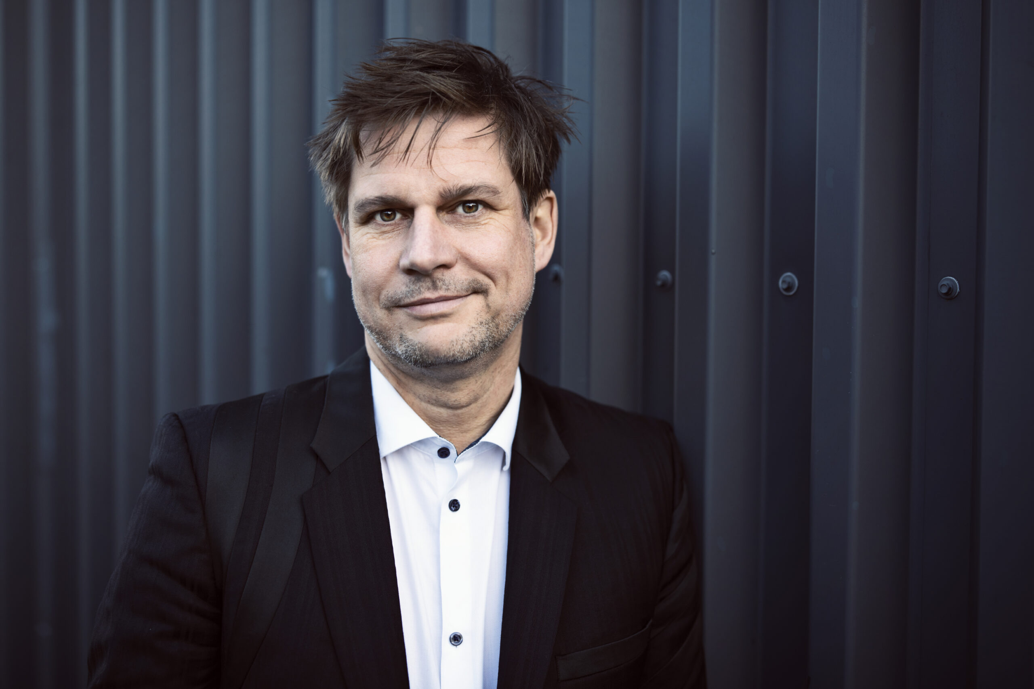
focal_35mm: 40
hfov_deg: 48.5
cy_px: 344
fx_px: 1149
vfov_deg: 33.4
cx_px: 517
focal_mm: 40
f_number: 2
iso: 125
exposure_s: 1/320
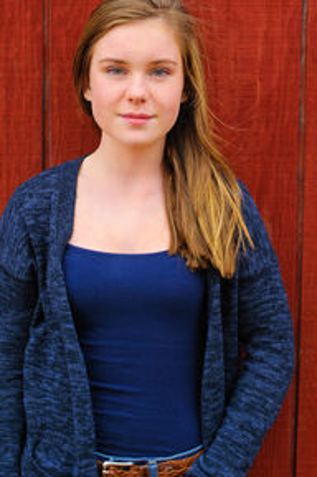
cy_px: 193
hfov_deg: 16.4
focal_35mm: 83
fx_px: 1099
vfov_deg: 24.5
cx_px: 144
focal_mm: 50
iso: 400
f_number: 4
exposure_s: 1/250
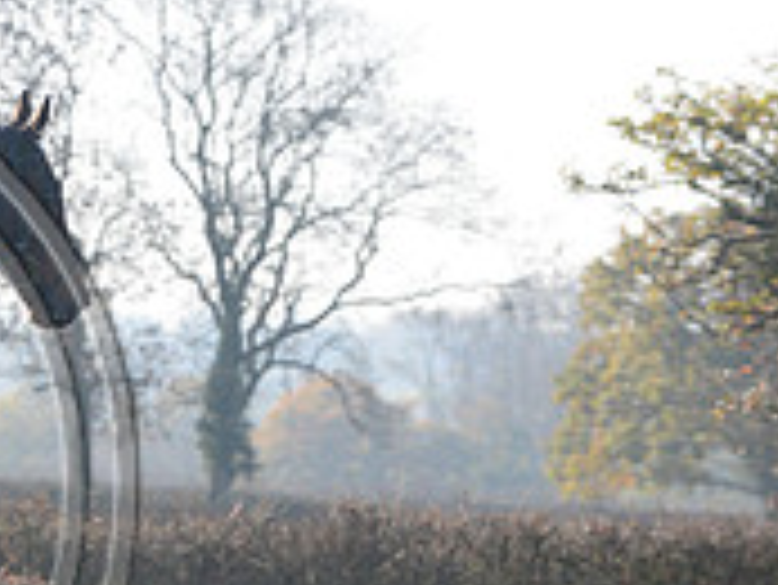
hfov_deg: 3.8
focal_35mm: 516
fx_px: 11605
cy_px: 423
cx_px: -378
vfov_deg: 2.9
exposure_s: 1/1250
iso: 1000
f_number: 6.3
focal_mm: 160
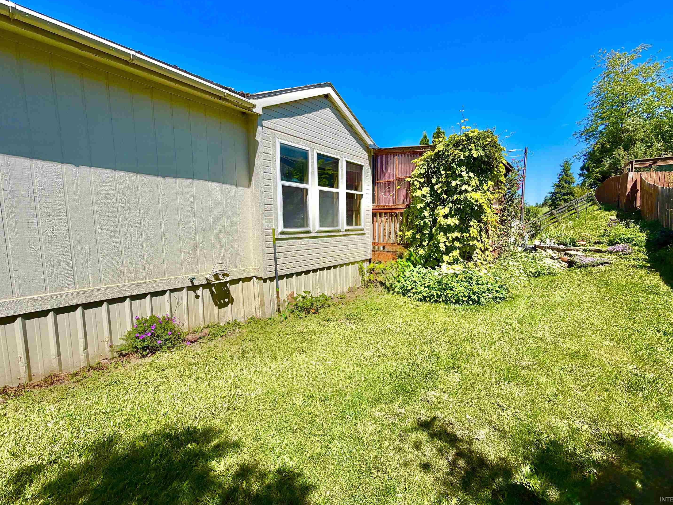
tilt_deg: -5.2
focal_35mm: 15
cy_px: 253
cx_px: 353
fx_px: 292
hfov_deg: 98.1
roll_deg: +0.0
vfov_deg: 81.7
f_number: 2.2
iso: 20
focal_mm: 2.22
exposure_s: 1/1698
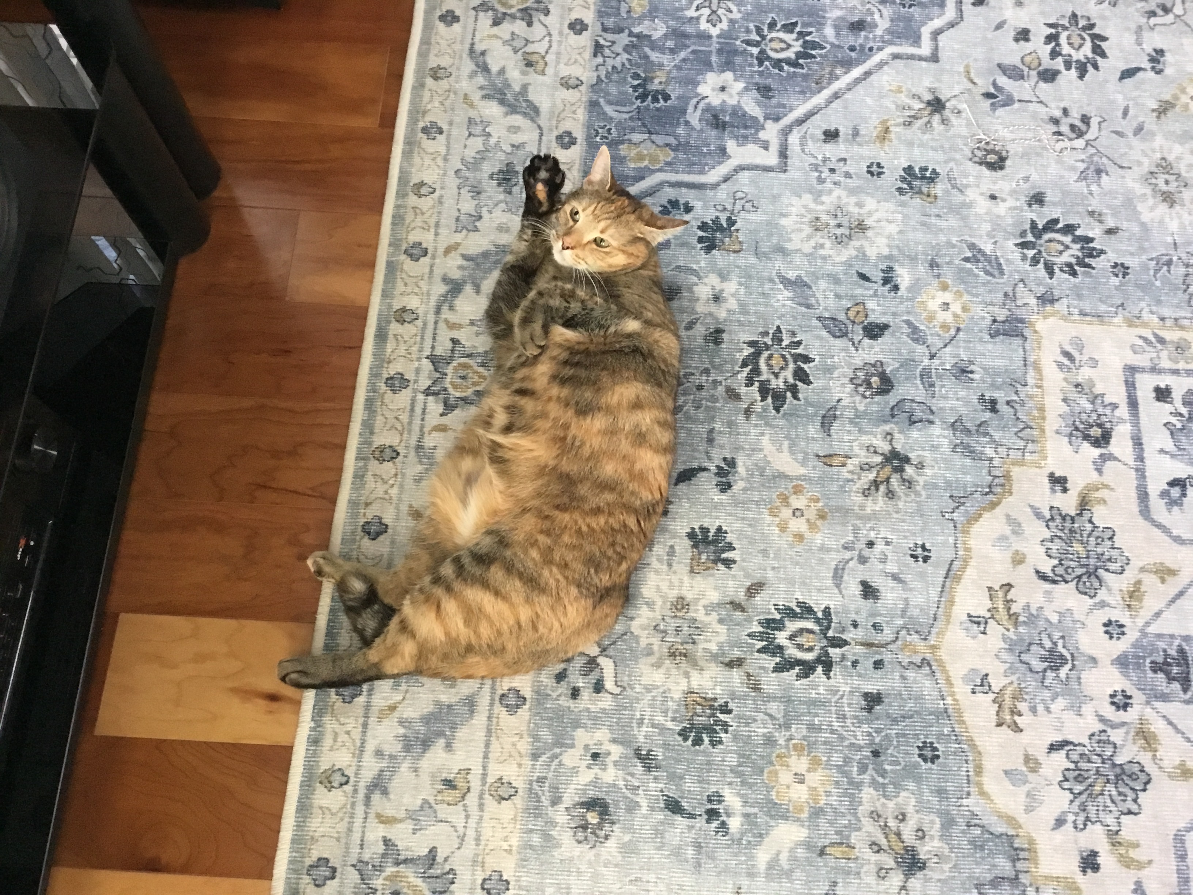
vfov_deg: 45.4
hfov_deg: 58.4
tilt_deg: -69.3
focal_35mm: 31
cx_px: 596
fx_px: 1068
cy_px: 448
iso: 200
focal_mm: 3.3
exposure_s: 1/30
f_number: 2.4
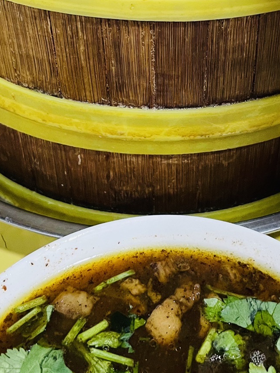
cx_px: 194
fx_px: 647
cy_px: 89
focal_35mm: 60
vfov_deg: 31.6
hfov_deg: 24.3
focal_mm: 4.2
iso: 200
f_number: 1.6
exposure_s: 1/60
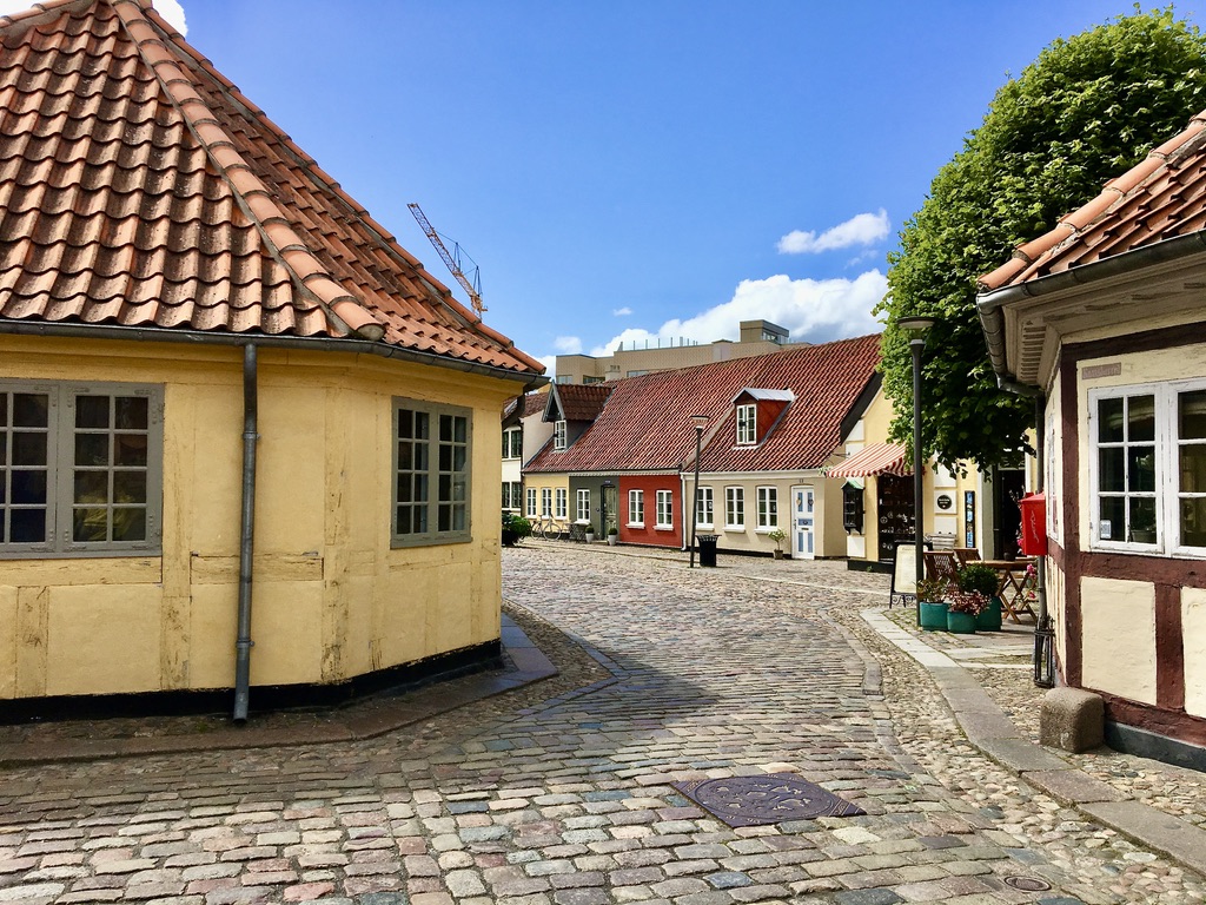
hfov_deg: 61.7
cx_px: 603
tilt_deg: +2.6
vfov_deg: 48.2
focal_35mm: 29
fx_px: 1010
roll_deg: -0.7
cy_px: 452
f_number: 2.2
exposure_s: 1/1748
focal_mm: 4.15
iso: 25
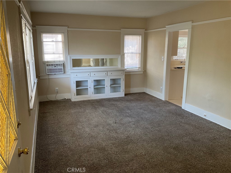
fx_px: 194
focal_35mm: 29
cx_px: 116
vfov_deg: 48.2
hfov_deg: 61.7
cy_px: 86
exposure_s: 1/60
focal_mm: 3
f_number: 1.8
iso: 100
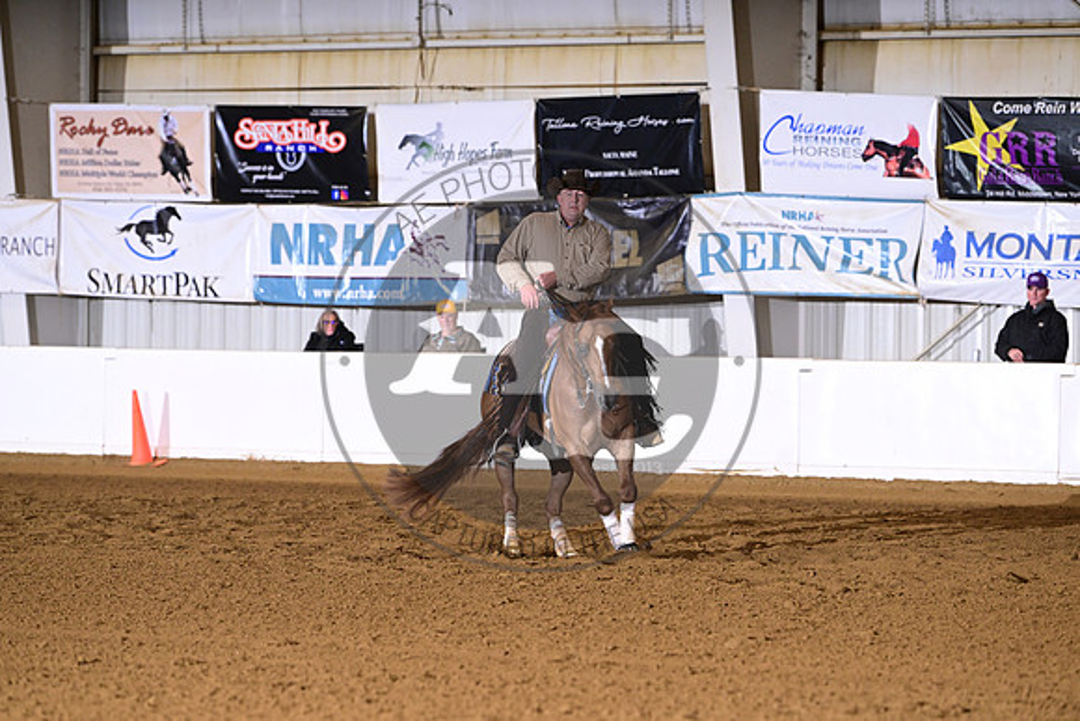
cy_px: 360
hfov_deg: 10.3
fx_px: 6001
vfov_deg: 6.9
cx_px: 540
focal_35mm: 200
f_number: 4.5
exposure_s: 1/200
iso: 2500
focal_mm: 200
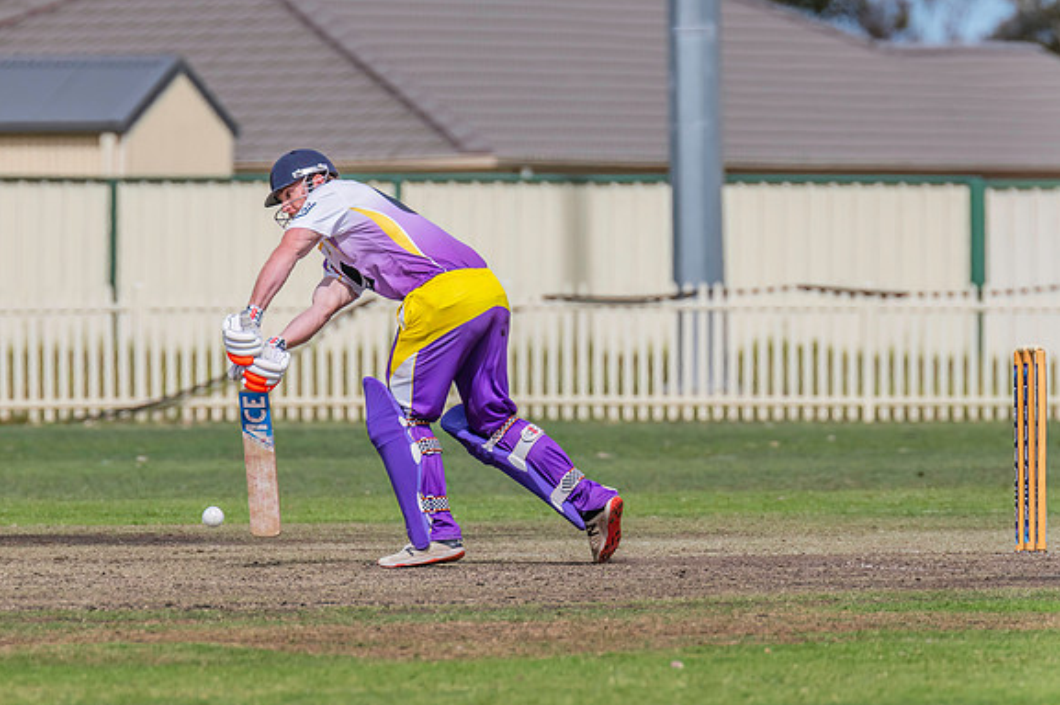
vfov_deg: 2.2
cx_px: 481
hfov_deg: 3.4
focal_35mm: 612
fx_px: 18009
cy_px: 349
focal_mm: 550
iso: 800
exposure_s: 1/2500
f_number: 9
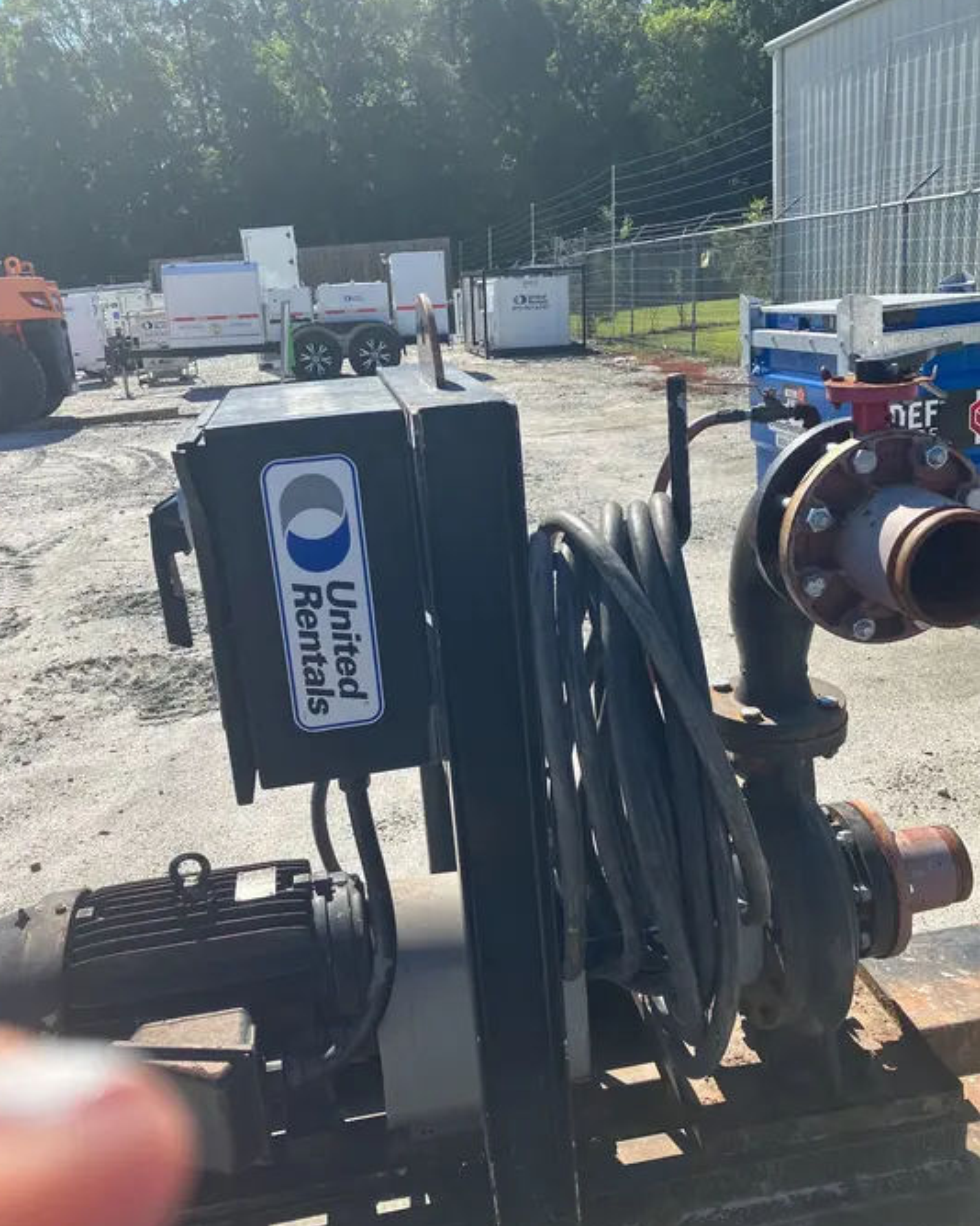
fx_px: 1088
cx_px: 477
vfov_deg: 58.8
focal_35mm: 30
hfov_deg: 48.5
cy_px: 618
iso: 32
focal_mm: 3.99
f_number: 1.8
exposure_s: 1/1350
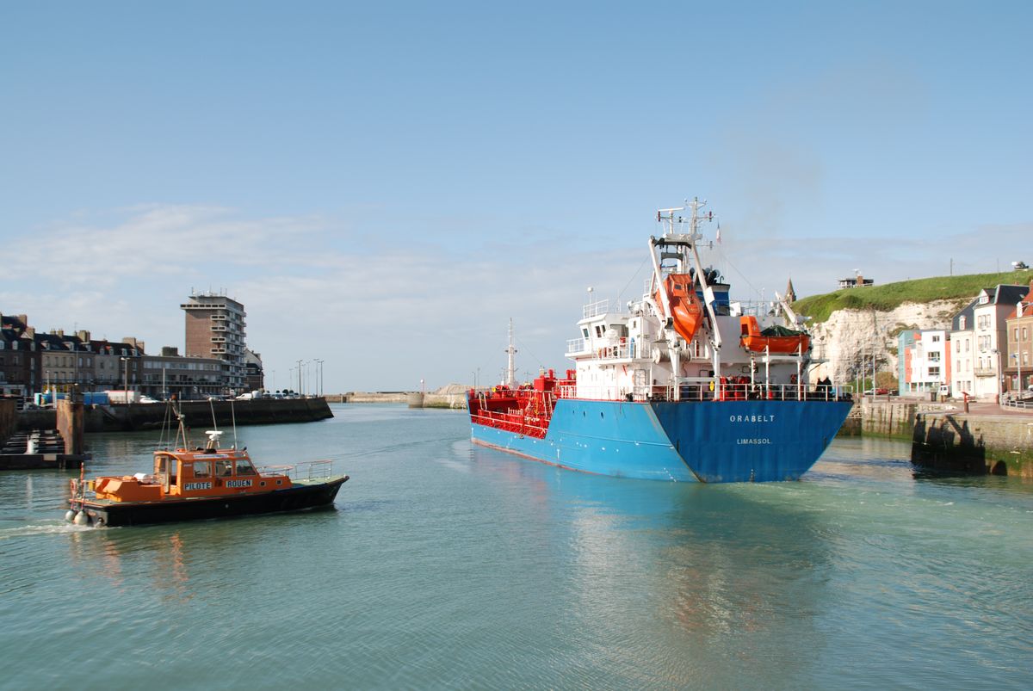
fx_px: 1077
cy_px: 346
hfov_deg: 51.2
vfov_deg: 35.6
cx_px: 516
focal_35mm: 38
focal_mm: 25
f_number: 8
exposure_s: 1/250
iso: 100
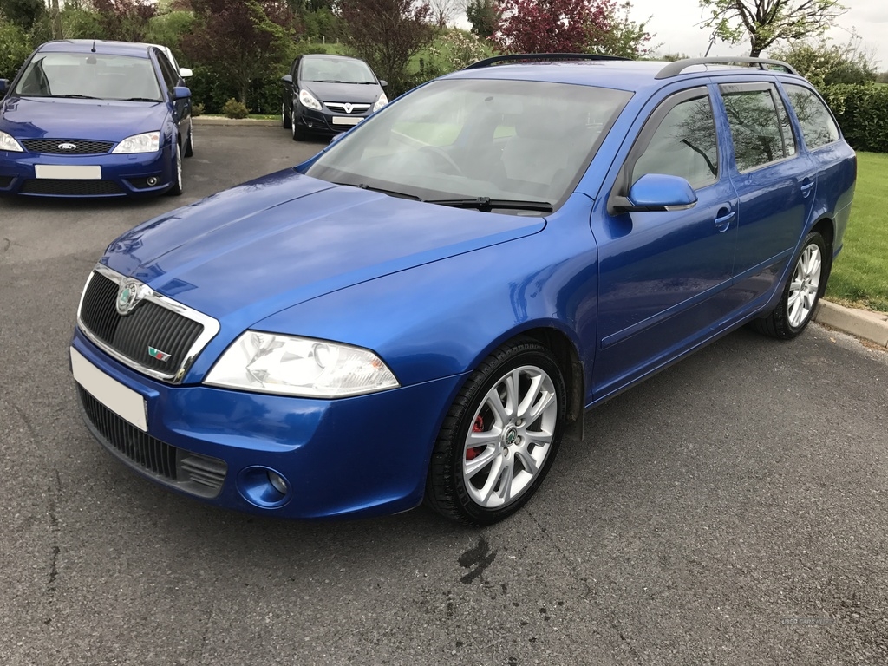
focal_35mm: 28
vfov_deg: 49.7
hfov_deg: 63.4
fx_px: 718
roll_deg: -1.7
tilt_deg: -18.8
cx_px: 444
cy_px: 333
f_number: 1.8
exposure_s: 1/435
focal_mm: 3.99
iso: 20
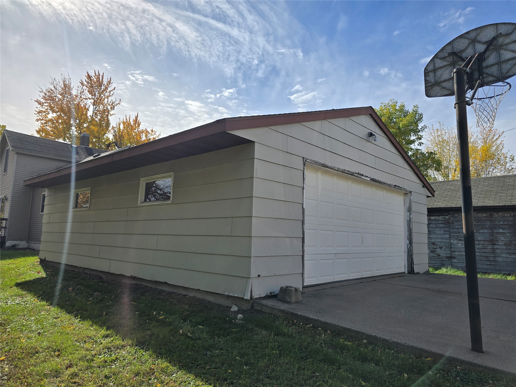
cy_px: 194
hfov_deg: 73.9
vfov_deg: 58.9
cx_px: 258
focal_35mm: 23
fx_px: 343
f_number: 1.7
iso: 12
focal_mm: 6.3
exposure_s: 1/1192
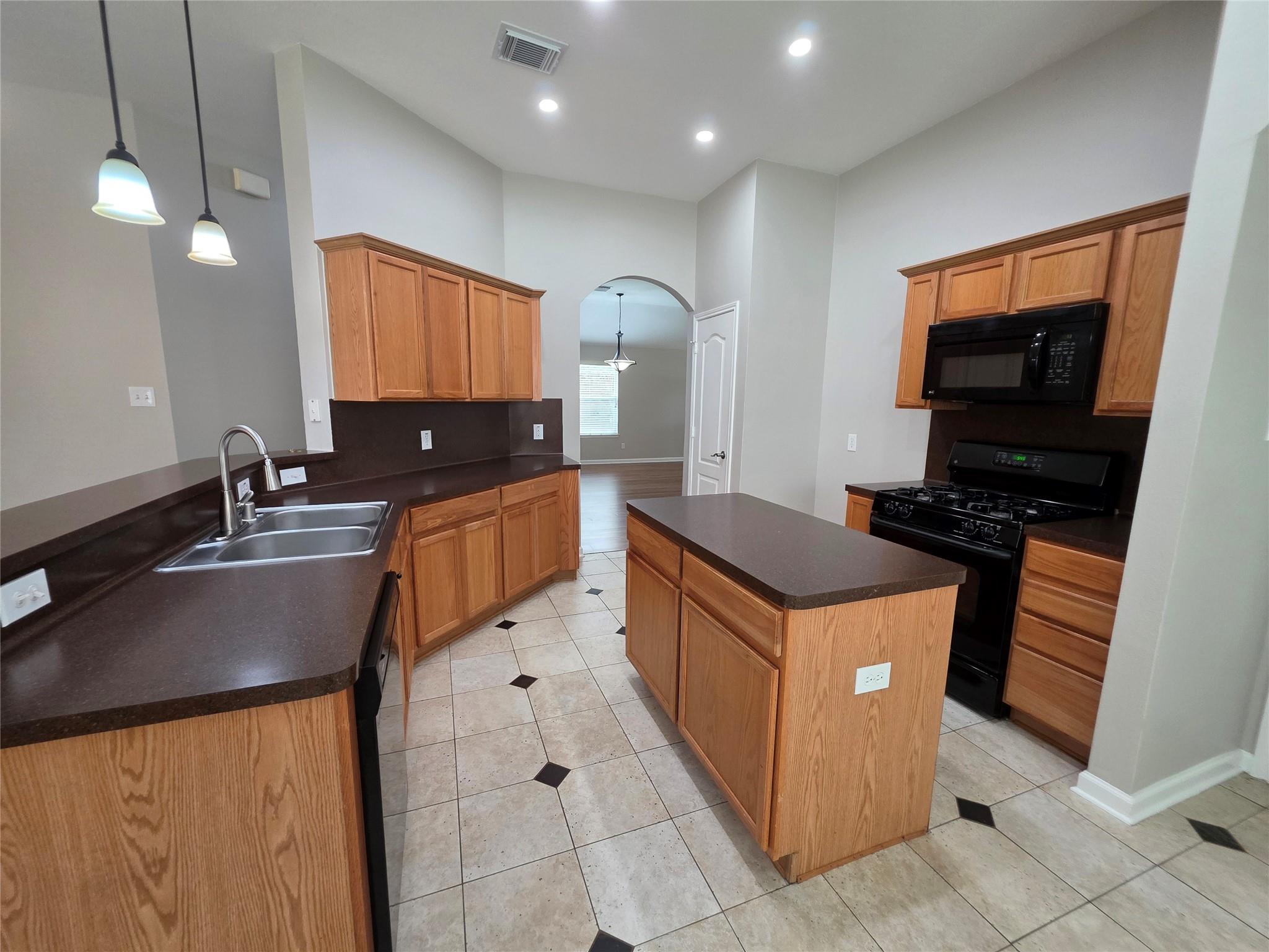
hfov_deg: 106.2
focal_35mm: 13
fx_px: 477
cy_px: 476
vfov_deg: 89.9
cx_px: 634
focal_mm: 2.2
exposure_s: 1/120
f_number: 1.9
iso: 250
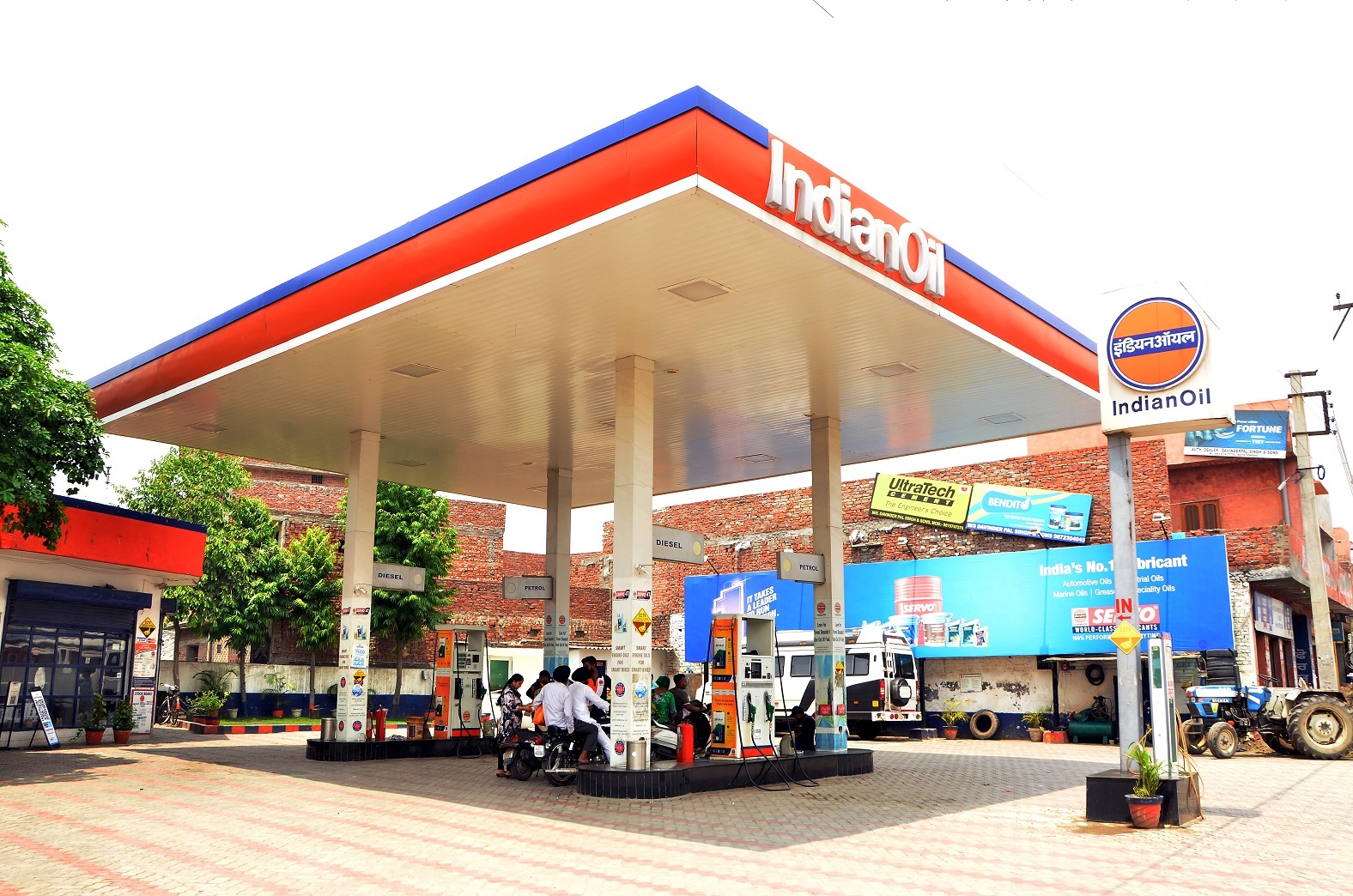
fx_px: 1013
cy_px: 448
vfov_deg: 47.7
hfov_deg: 67.5
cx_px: 676
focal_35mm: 27
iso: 250
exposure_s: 1/125
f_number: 8
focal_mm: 18
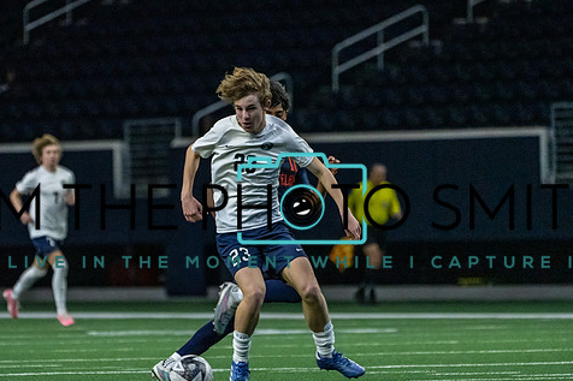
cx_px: 265
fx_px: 7701
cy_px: 210
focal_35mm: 484
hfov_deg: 4.3
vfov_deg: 2.8
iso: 12800
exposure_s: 1/1000
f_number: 5.6
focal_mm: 352
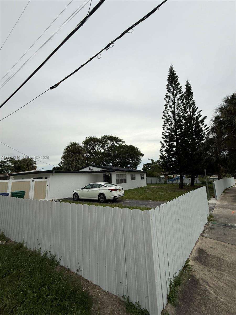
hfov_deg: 85.7
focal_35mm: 14
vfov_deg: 102.1
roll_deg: +2.1
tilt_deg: +9.8
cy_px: 158
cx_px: 118
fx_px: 127
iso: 50
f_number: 2.2
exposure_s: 1/133
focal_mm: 2.22
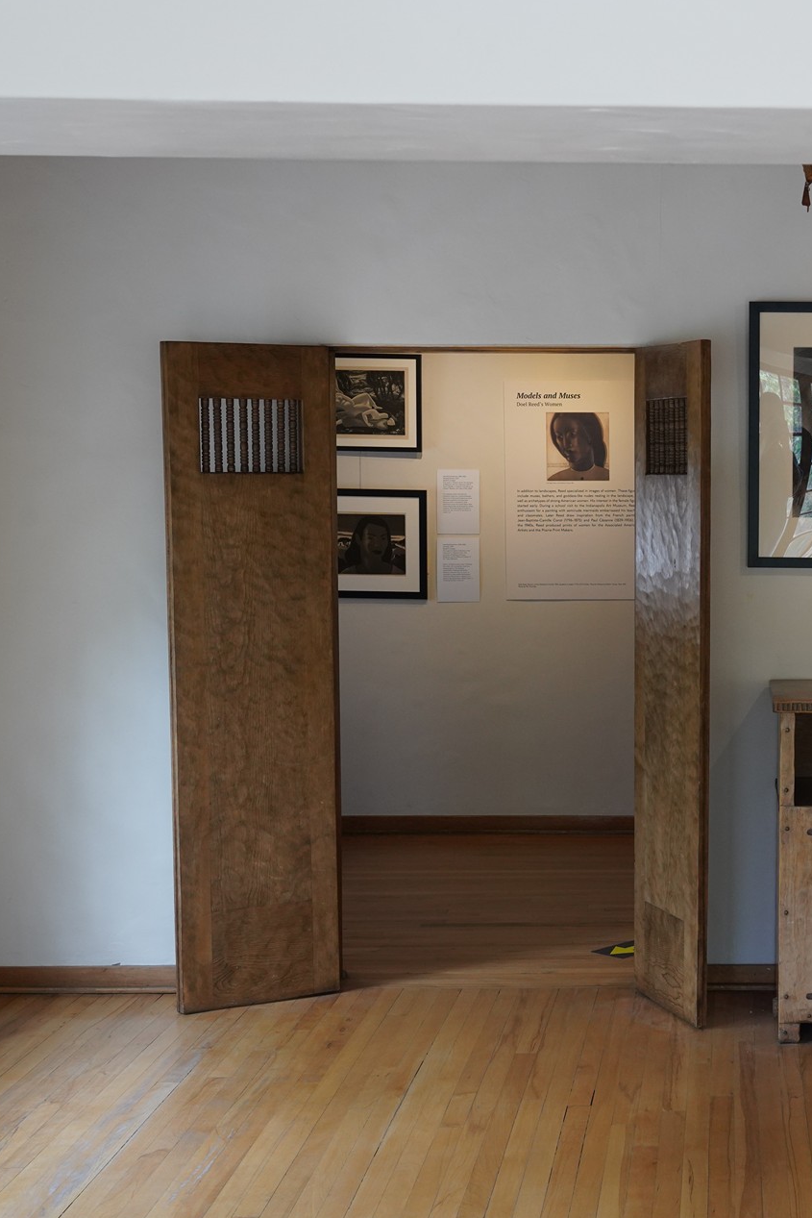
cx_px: 795
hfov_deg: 21.9
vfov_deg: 33.4
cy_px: 623
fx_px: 2029
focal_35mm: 60
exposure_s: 1/100
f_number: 8
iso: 1250
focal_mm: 38
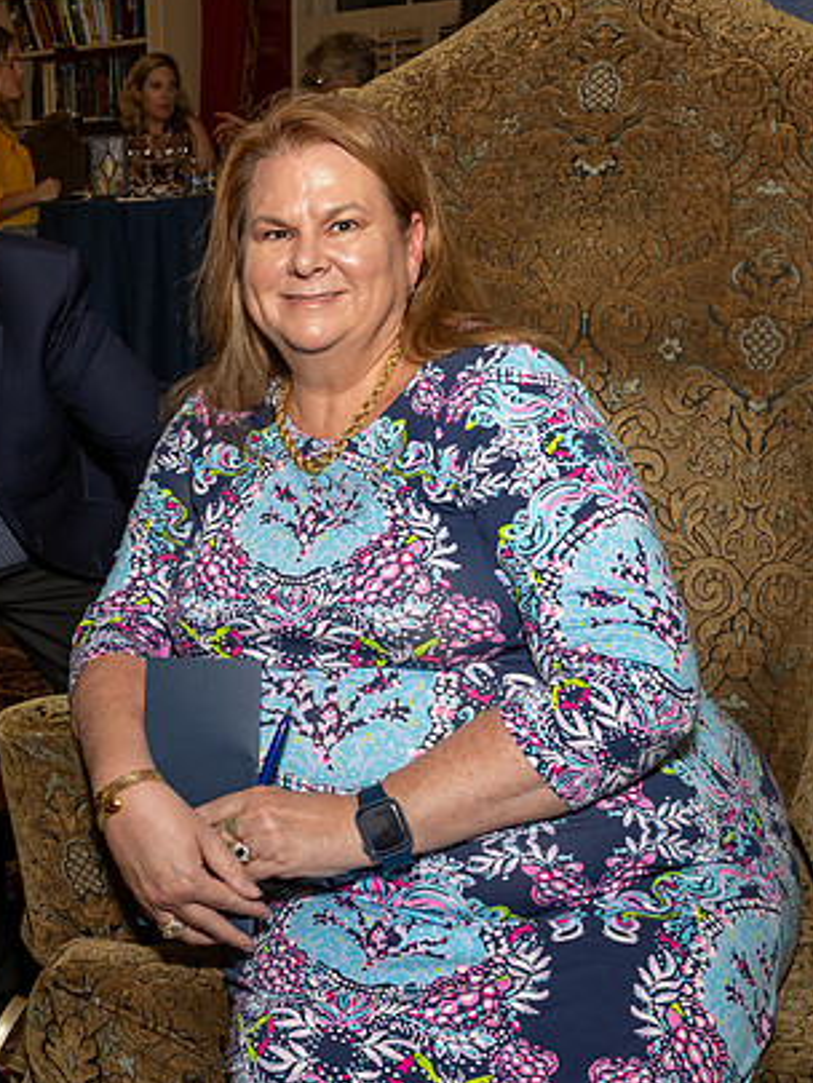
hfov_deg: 30.1
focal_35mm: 46
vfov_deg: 41.2
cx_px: 68
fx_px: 1440
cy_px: 515
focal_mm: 20
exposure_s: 1/250
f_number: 7.1
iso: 500
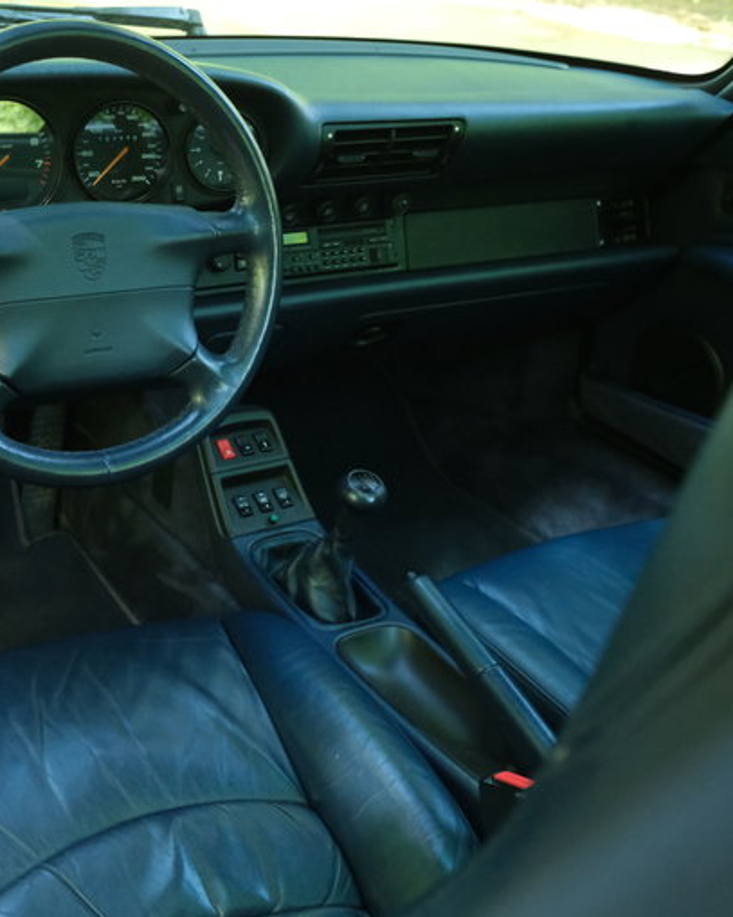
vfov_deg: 44.8
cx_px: 109
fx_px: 1112
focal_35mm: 41
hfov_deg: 34.9
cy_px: 459
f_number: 4
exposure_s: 1/125
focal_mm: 19.6
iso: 5000
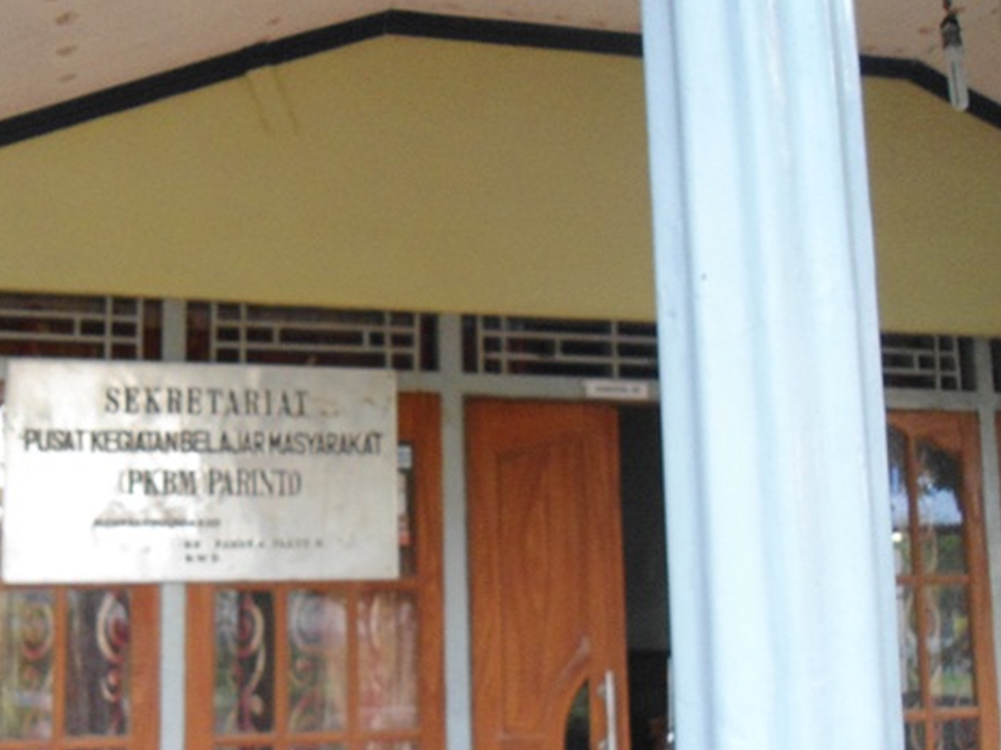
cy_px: 522
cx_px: 360
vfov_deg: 36.3
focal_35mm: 39
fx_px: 1127
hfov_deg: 47.3
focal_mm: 4.7
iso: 400
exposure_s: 1/30
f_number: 2.8
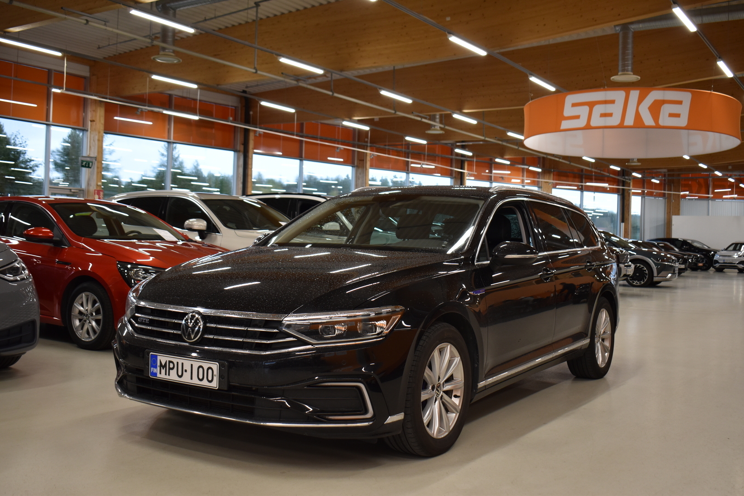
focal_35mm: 38
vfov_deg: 35.5
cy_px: 248
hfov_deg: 51.3
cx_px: 372
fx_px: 775
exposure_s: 1/60
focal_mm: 25
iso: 400
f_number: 4
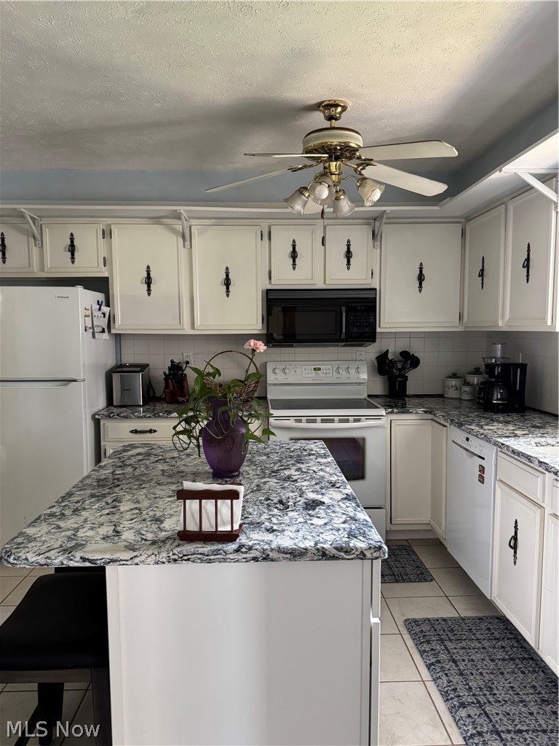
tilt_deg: -4.4
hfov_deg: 56.8
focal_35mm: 24
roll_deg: +0.4
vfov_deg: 71.6
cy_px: 373
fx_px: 517
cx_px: 280
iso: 500
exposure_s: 1/60
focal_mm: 6.76
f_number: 1.78
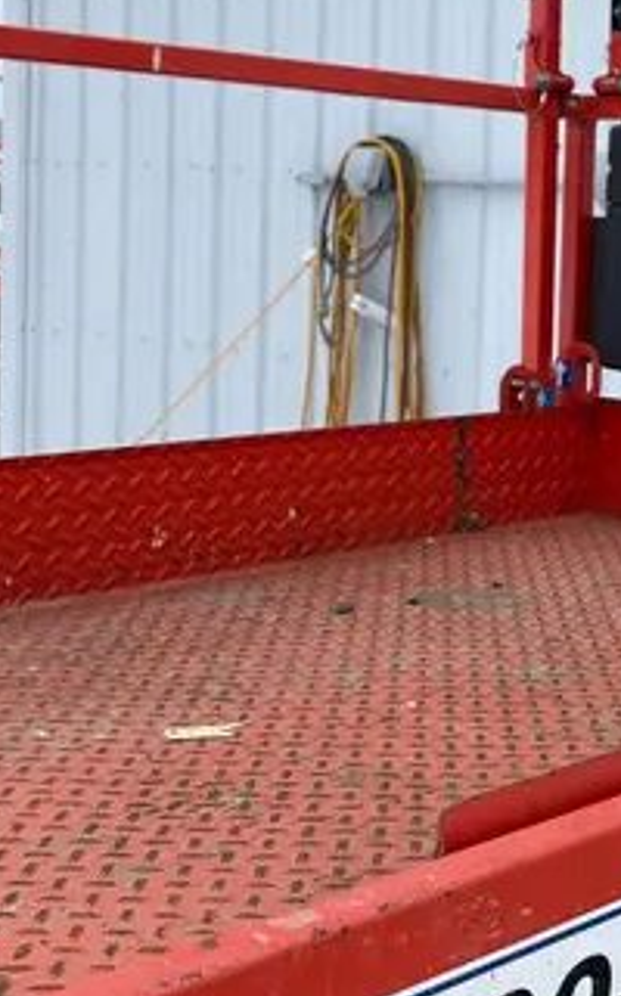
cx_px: 671
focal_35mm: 63
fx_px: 1710
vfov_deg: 32.4
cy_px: 402
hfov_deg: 19.8
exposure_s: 1/1580
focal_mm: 5.1
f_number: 1.6
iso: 50
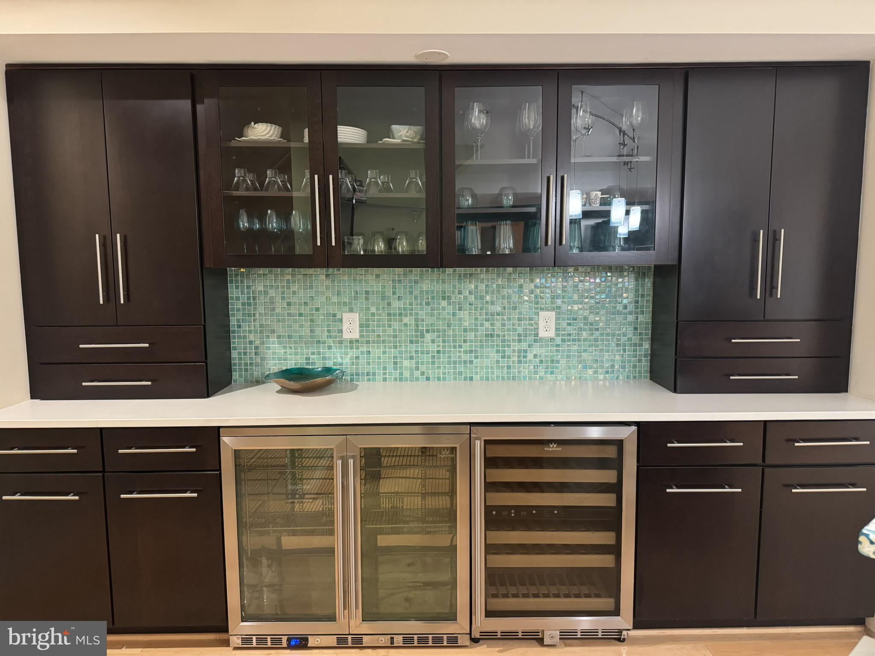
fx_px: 607
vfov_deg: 56.8
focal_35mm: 24
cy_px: 328
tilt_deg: -6.3
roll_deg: +0.4
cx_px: 438
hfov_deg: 71.6
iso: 640
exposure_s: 1/40
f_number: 1.78
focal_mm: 6.76
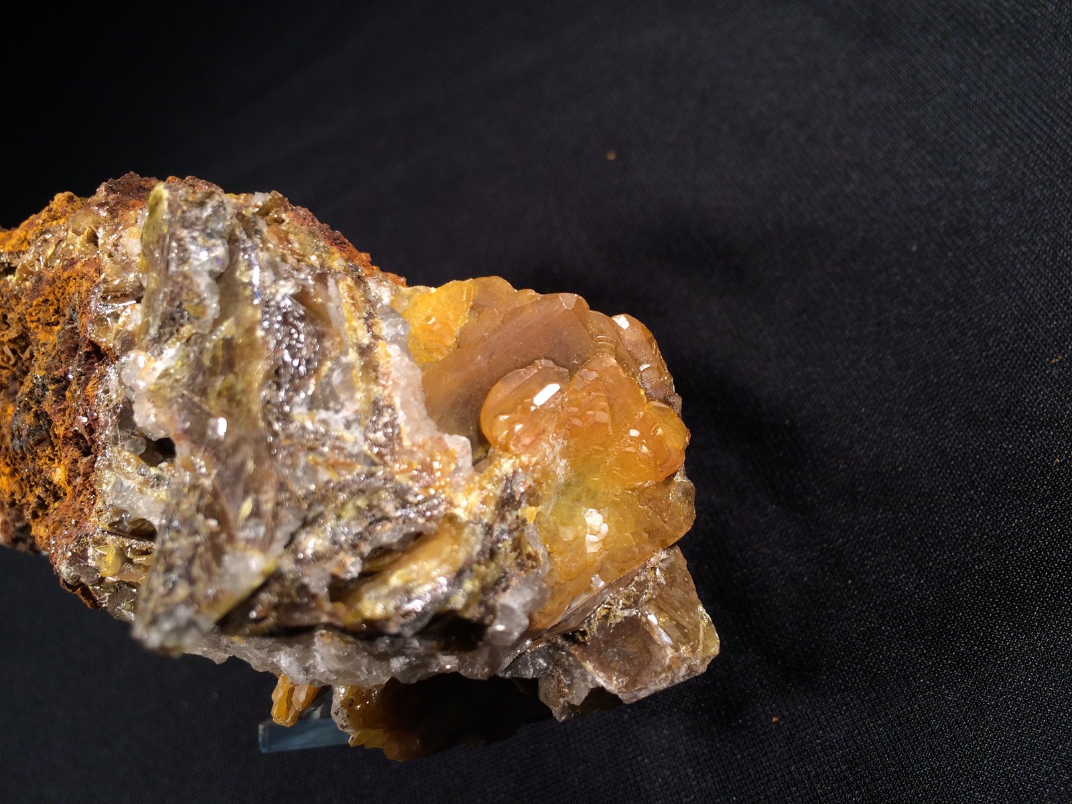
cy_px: 402
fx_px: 898
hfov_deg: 61.7
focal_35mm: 29
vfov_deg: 48.2
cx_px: 536
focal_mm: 4.15
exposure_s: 1/124
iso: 32
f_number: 2.2
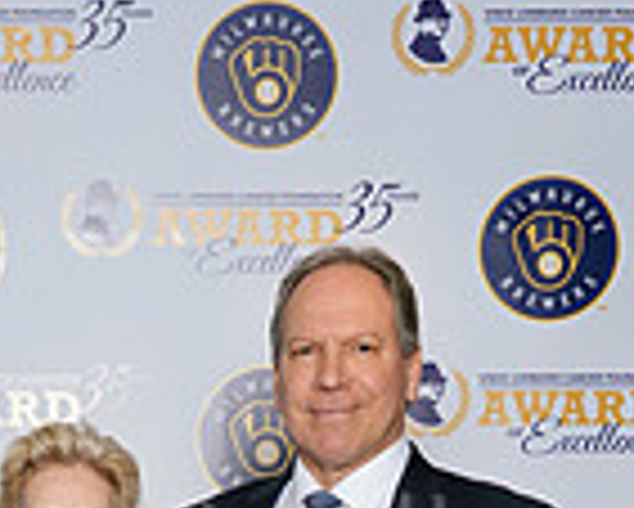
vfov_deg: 11.9
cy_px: 908
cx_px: 58
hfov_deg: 15.8
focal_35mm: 120
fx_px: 2253
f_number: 8
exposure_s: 1/125
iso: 400
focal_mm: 40
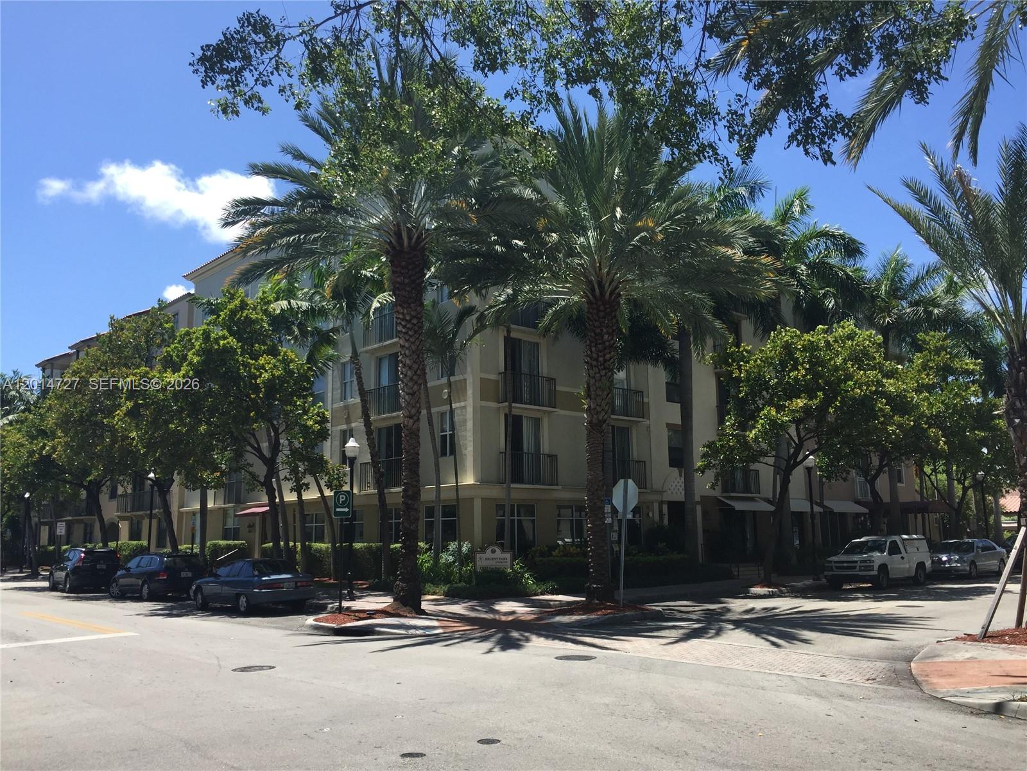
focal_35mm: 29
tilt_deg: +9.0
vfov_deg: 48.2
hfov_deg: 61.7
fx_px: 860
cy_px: 386
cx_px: 514
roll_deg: +0.1
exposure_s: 1/1199
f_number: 2.2
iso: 32
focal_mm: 4.15
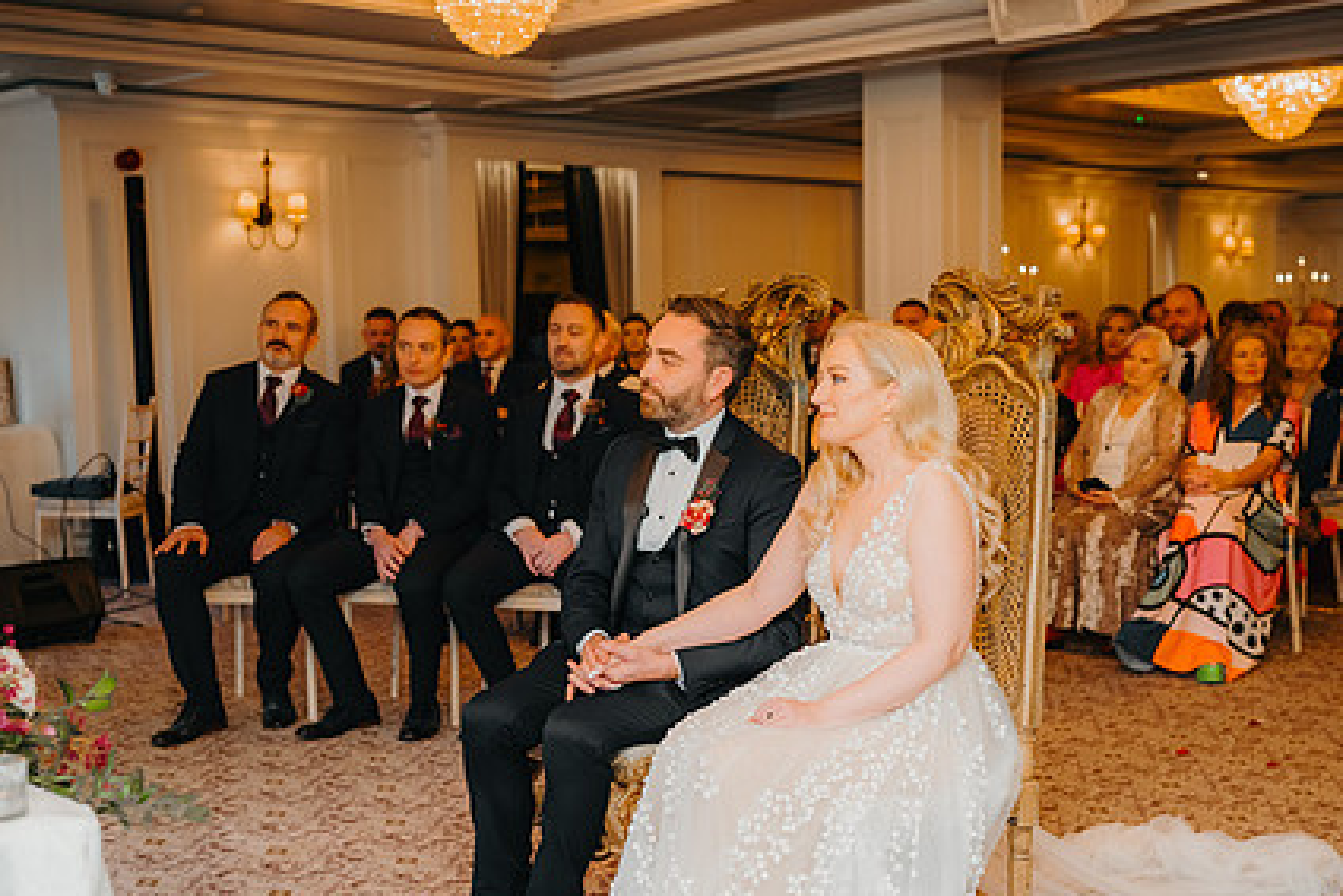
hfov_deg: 38.8
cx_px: 771
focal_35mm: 51
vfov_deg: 26.5
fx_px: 1903
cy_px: 527
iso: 800
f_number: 2.2
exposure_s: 1/200
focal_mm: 35
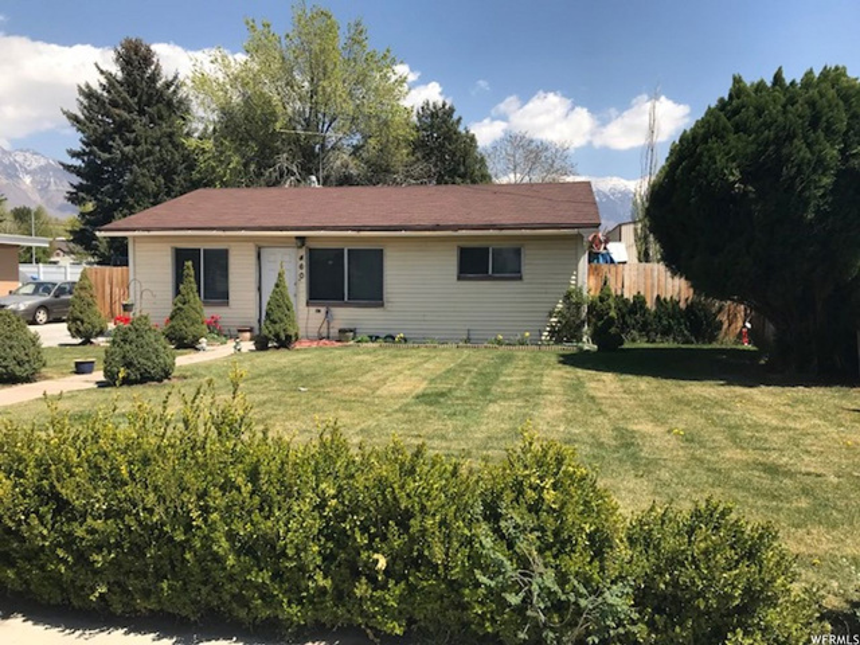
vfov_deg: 49.7
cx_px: 430
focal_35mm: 28
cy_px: 322
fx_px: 696
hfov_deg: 63.4
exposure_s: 1/1842
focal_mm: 3.99
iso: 20
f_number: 1.8
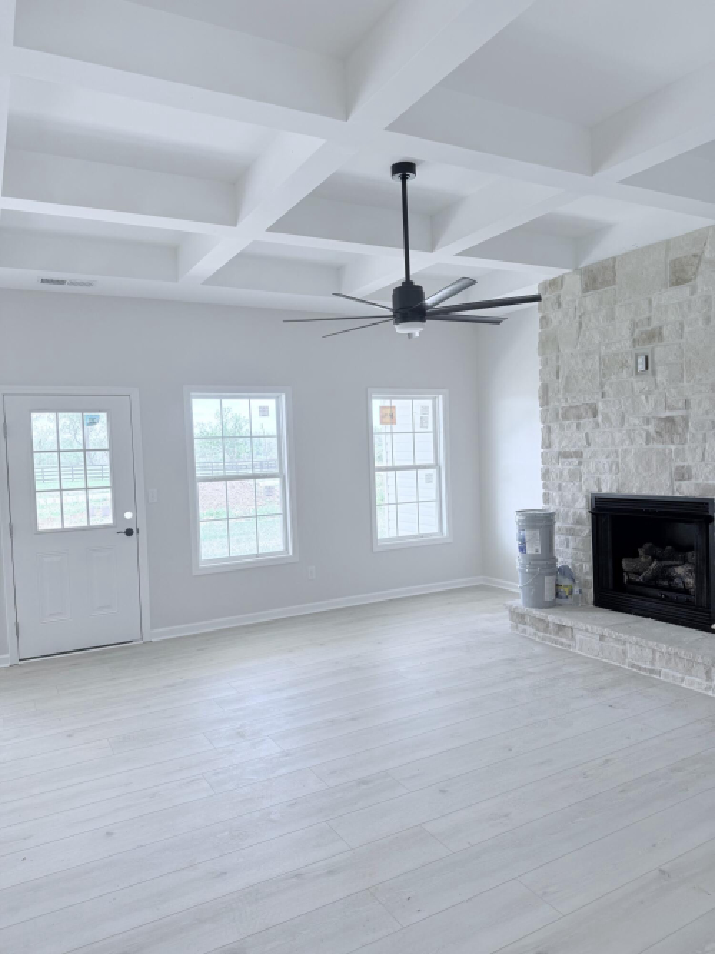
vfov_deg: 71.6
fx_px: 661
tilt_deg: -2.0
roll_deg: +1.6
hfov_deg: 56.8
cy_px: 477
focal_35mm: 24
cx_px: 358
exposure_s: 1/281
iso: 100
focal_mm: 6.76
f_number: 1.78
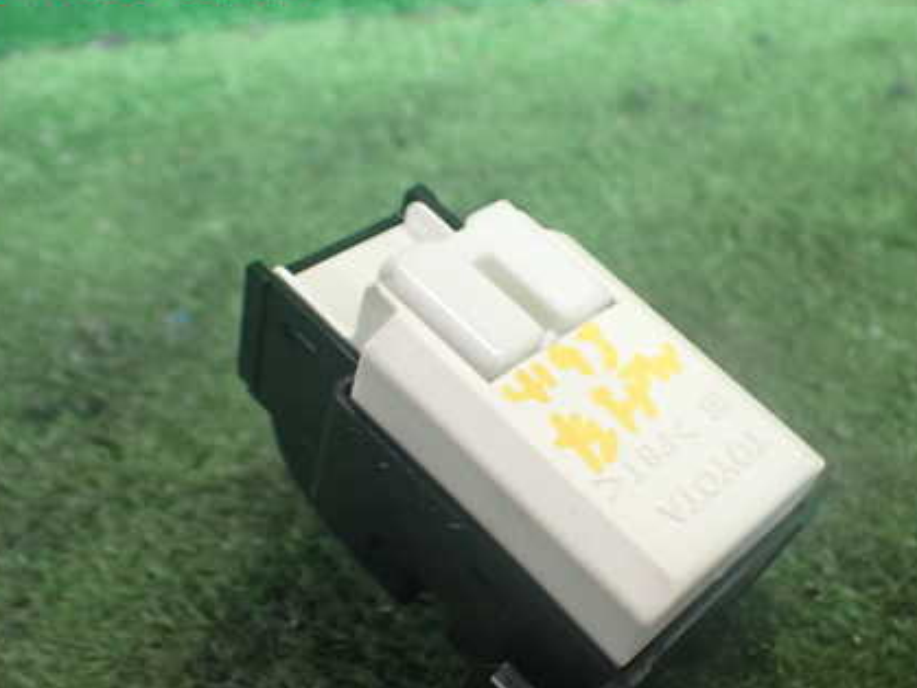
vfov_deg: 33.3
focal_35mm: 43
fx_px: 1139
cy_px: 447
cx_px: 556
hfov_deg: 43.6
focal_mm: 5.4
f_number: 2.3
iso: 800
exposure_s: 1/125
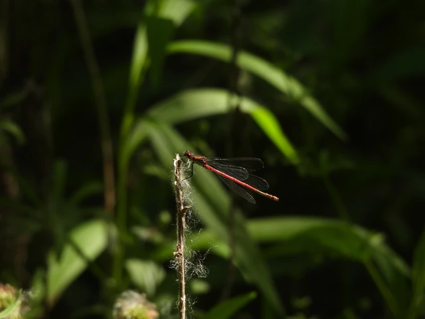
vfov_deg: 2.1
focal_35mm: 700
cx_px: 212
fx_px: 8594
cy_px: 160
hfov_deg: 2.8
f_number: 5.6
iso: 100
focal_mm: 125
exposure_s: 1/200
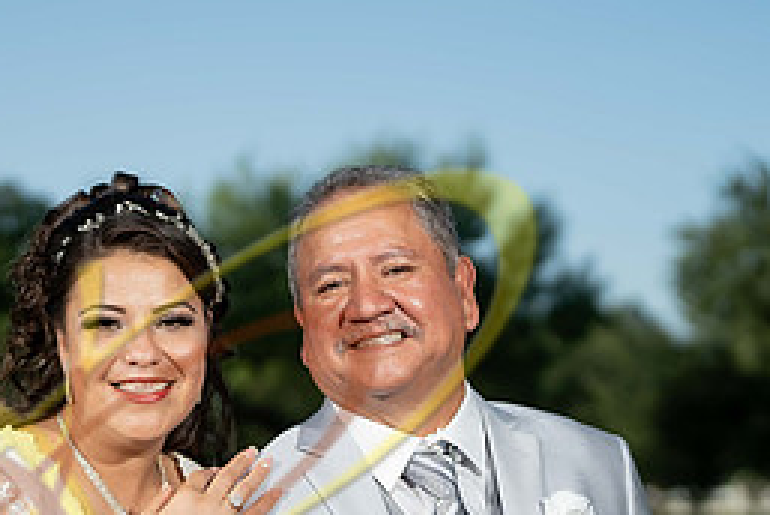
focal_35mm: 124
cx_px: 300
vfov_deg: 11.0
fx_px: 2655
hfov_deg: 16.5
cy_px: 549
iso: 200
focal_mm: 55
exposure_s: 1/4000
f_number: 2.2
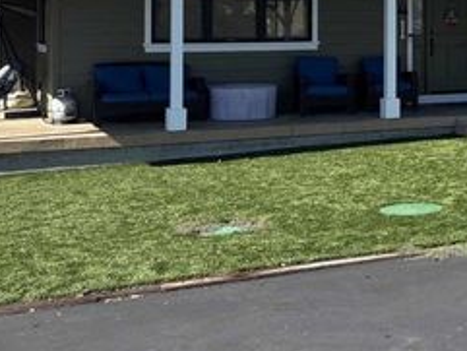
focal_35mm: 69
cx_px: 455
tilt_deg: +1.9
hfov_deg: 26.8
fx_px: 931
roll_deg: -0.3
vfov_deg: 20.7
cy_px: 10
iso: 50
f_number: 1.6
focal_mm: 5.96
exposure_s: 1/2024
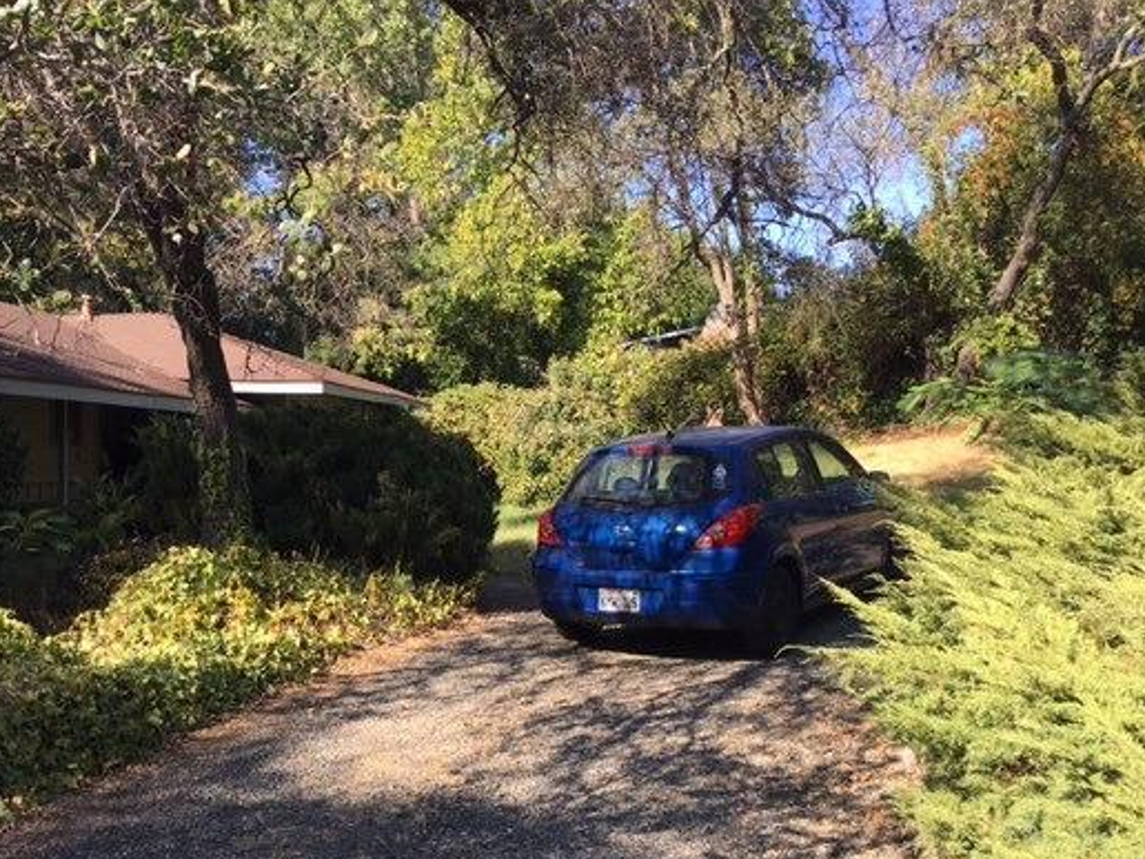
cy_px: 517
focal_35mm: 36
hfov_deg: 51.2
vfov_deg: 39.5
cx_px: 484
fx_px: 1191
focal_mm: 4.15
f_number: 2.2
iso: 25
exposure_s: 1/434
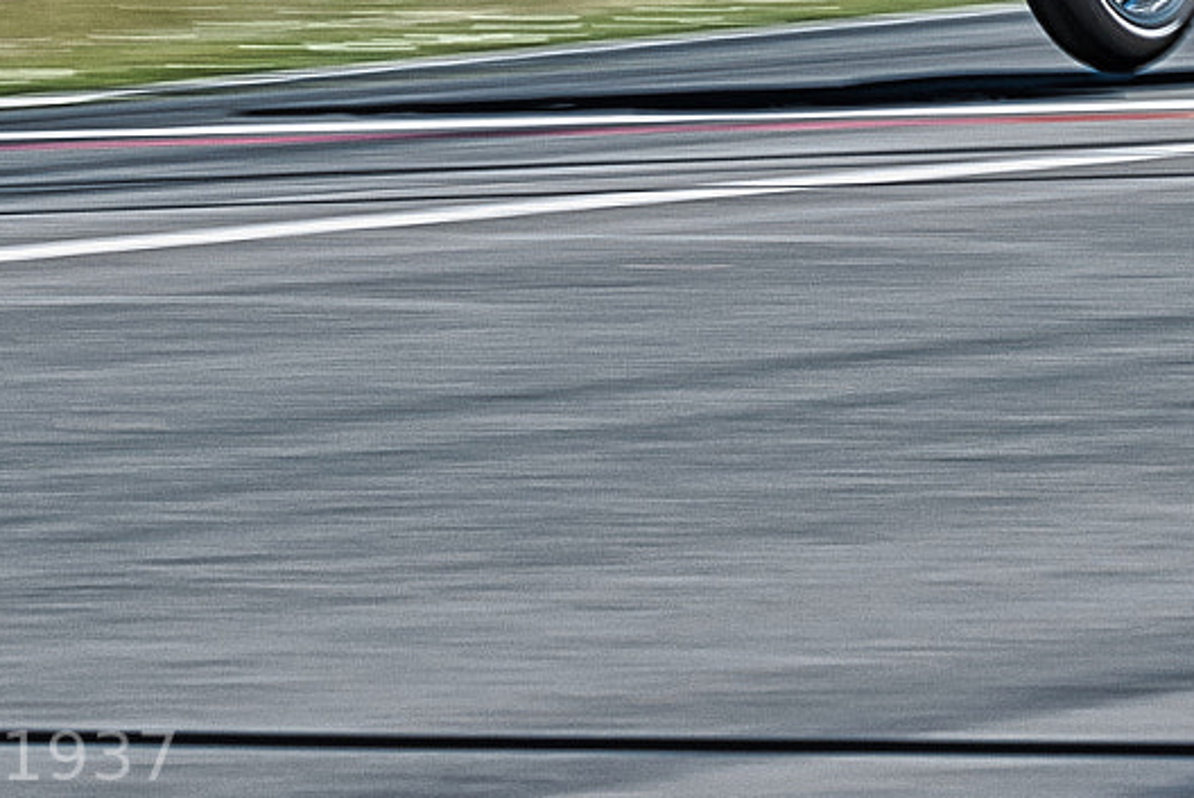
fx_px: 10157
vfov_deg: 4.5
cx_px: 803
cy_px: -274
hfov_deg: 6.7
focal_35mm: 306
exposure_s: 1/80
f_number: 9
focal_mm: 101
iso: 100
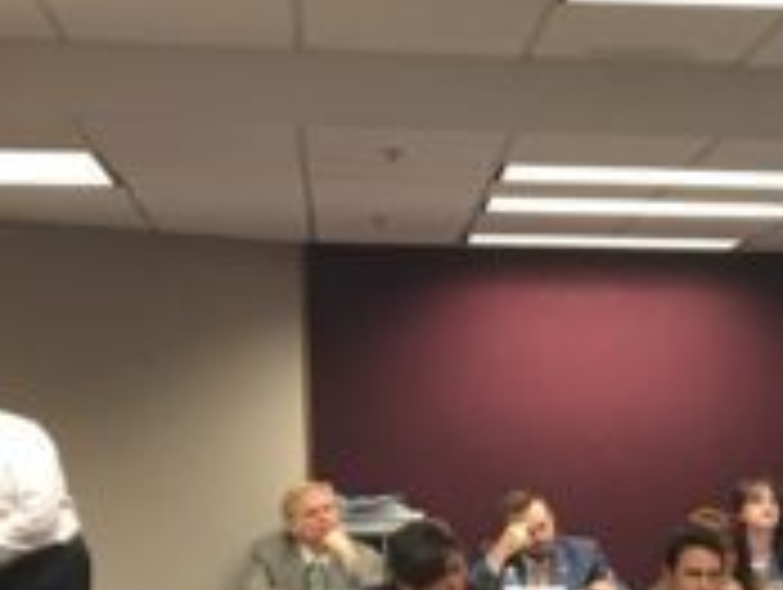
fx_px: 3013
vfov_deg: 11.1
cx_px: 1332
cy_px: 576
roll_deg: +0.1
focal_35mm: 133
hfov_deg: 13.5
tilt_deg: -0.6
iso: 50
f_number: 2.2
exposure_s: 1/15
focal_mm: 4.15
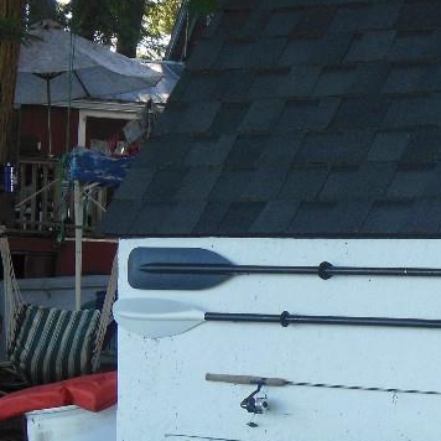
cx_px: 467
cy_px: 341
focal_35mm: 127
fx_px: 1831
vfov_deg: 13.7
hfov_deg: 13.5
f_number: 4
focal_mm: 8.9
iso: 125
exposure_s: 1/100
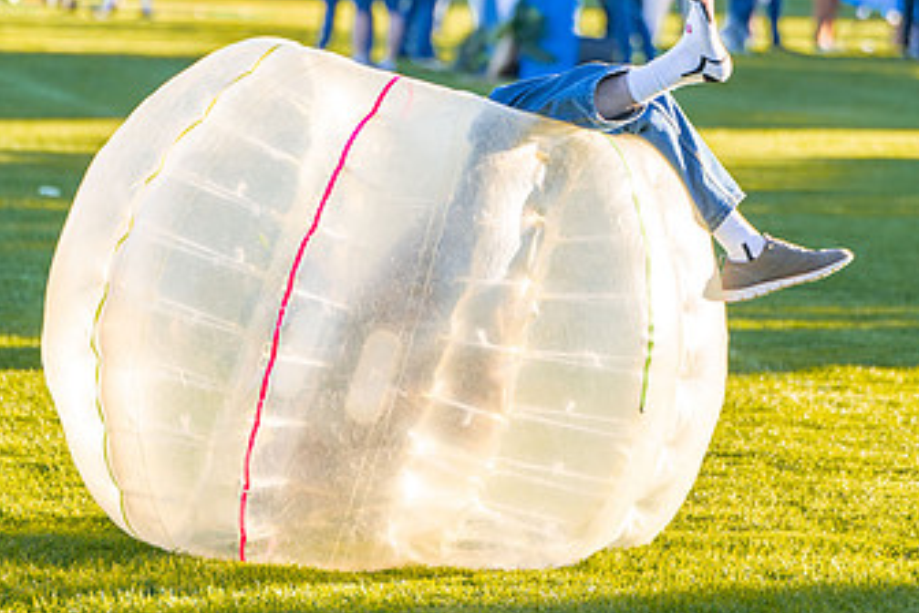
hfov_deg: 9.9
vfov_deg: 6.6
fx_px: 5284
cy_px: 239
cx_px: 462
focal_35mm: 207
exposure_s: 1/1000
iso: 125
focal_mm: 120
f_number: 2.8
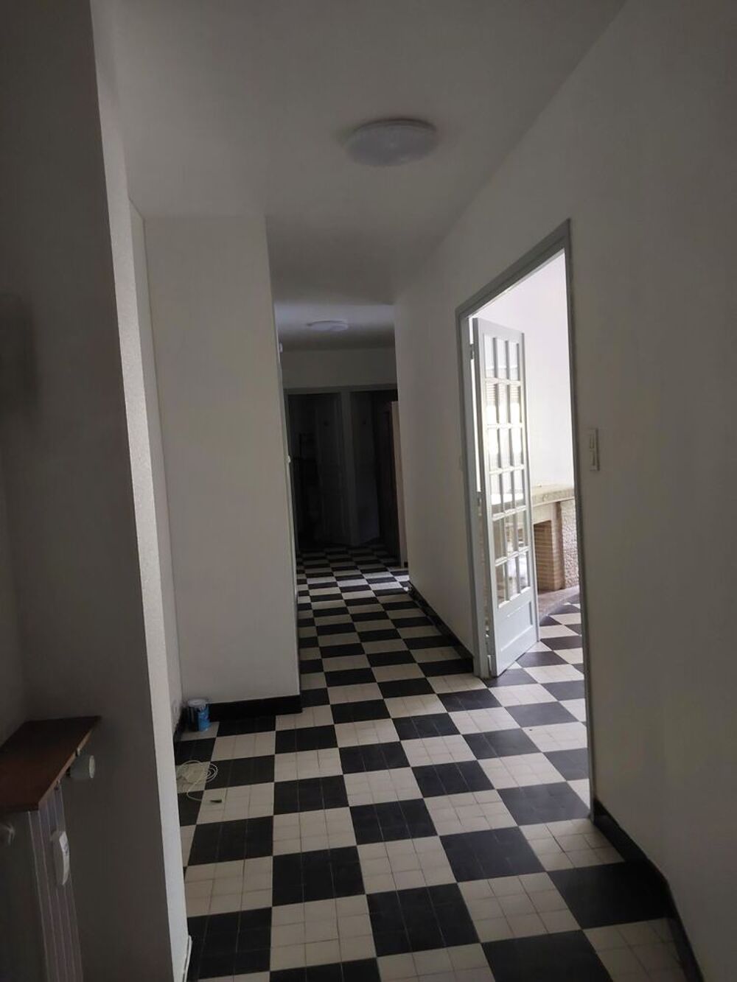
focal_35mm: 30
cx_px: 368
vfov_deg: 60.0
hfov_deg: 46.8
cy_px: 491
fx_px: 851
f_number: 1.8
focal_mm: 4.6
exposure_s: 1/25
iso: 500
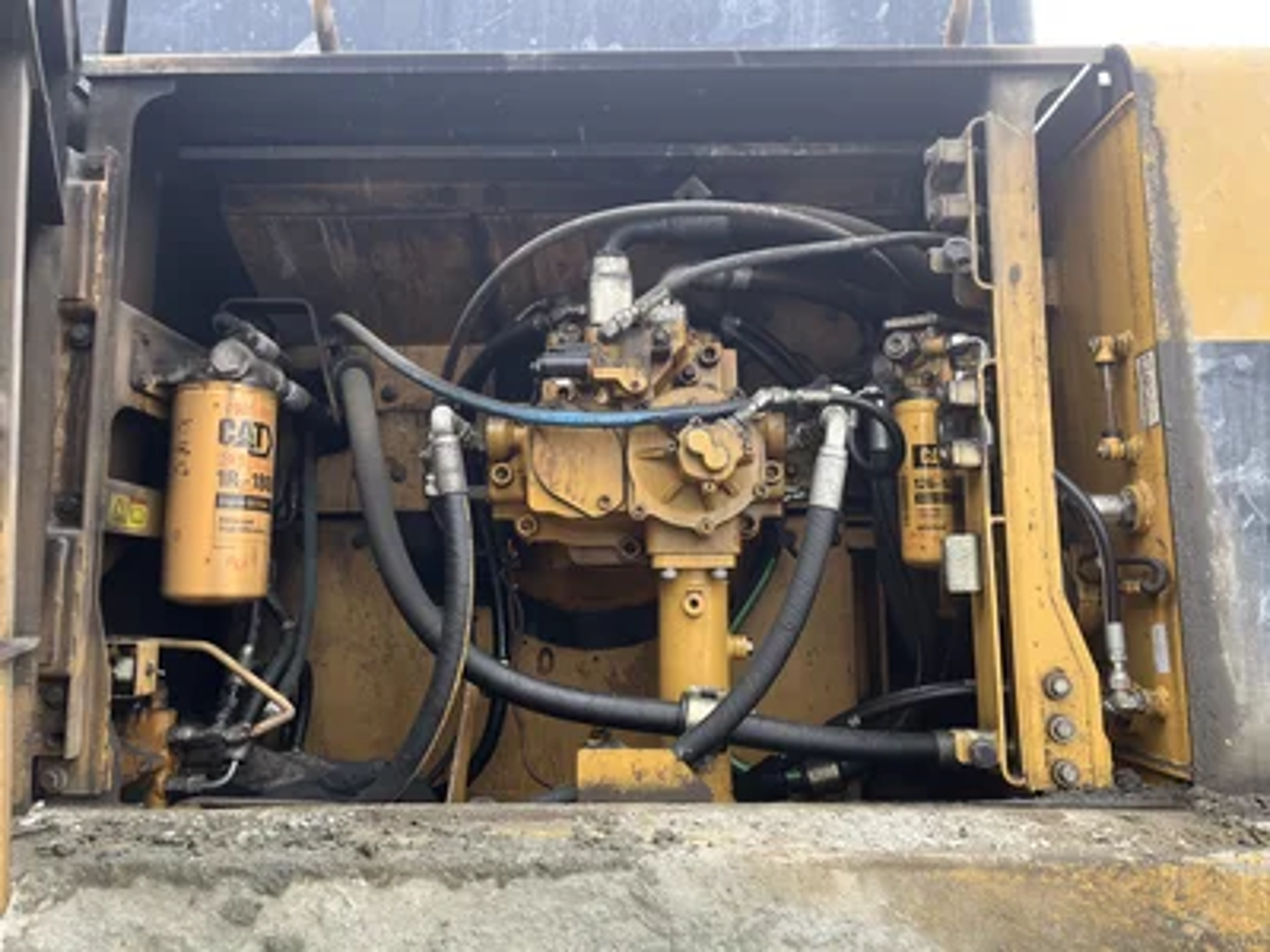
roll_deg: -1.3
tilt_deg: +11.8
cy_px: 476
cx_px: 635
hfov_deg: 67.3
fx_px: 954
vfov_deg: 53.1
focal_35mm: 26
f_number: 1.6
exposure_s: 1/106
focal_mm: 5.1
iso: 125
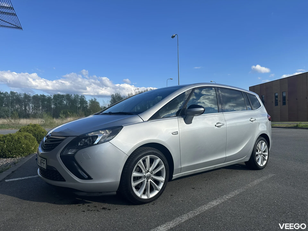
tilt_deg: -0.2
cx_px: 154
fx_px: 214
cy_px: 116
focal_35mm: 24
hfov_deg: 71.6
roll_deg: +0.2
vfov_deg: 56.8
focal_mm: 6.86
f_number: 1.78
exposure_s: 1/3717
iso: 80
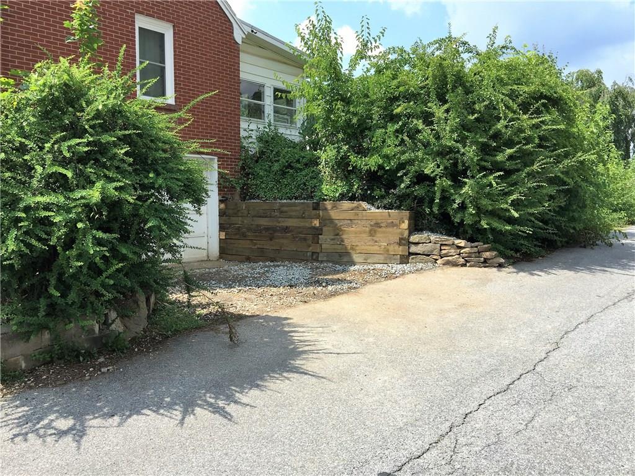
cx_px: 318
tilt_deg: -2.5
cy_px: 238
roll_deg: -0.3
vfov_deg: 48.2
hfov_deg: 61.7
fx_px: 532
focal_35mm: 29
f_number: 2.2
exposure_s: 1/942
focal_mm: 4.15
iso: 32
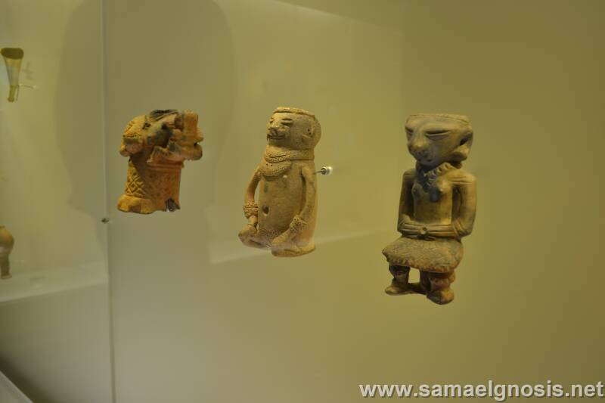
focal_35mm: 33
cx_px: 302
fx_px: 554
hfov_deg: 57.2
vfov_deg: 40.0
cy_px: 202
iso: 100
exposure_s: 1/15
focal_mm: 22
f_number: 4
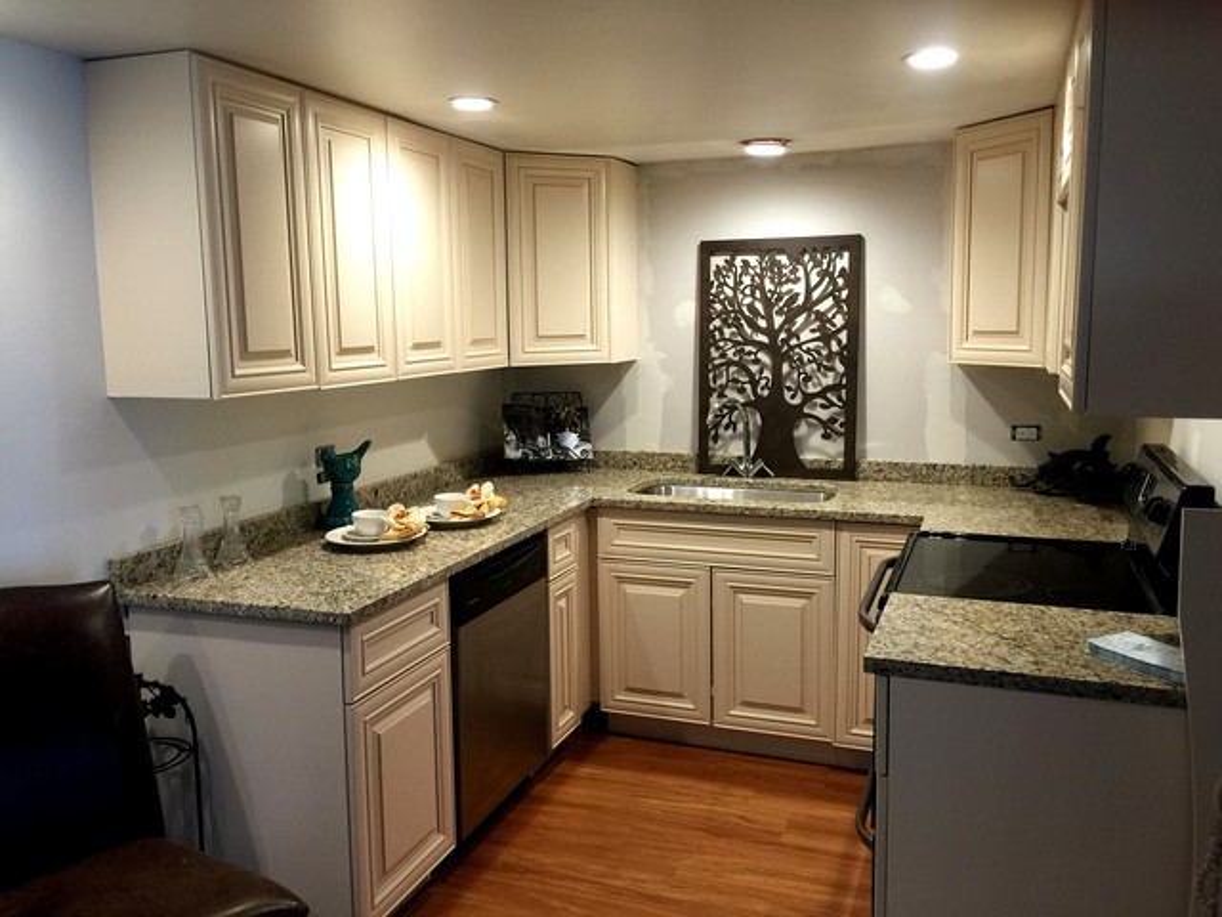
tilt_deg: -6.8
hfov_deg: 61.7
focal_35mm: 29
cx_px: 611
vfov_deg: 48.2
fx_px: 1024
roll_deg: +1.2
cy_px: 458
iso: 50
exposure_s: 1/15
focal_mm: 4.15
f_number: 2.2
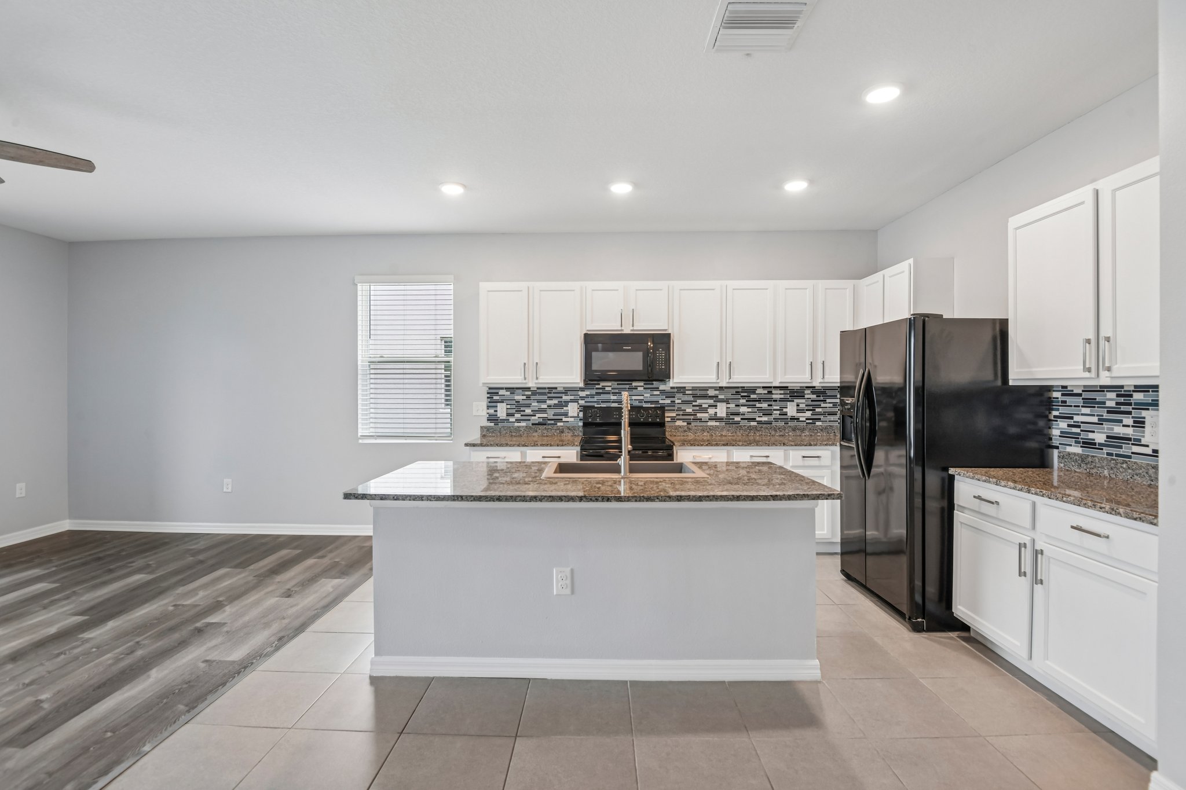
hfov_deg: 96.7
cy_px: 395
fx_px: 527
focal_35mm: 16
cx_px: 593
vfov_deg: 73.7
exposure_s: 1/13
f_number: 8
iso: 400
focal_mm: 16
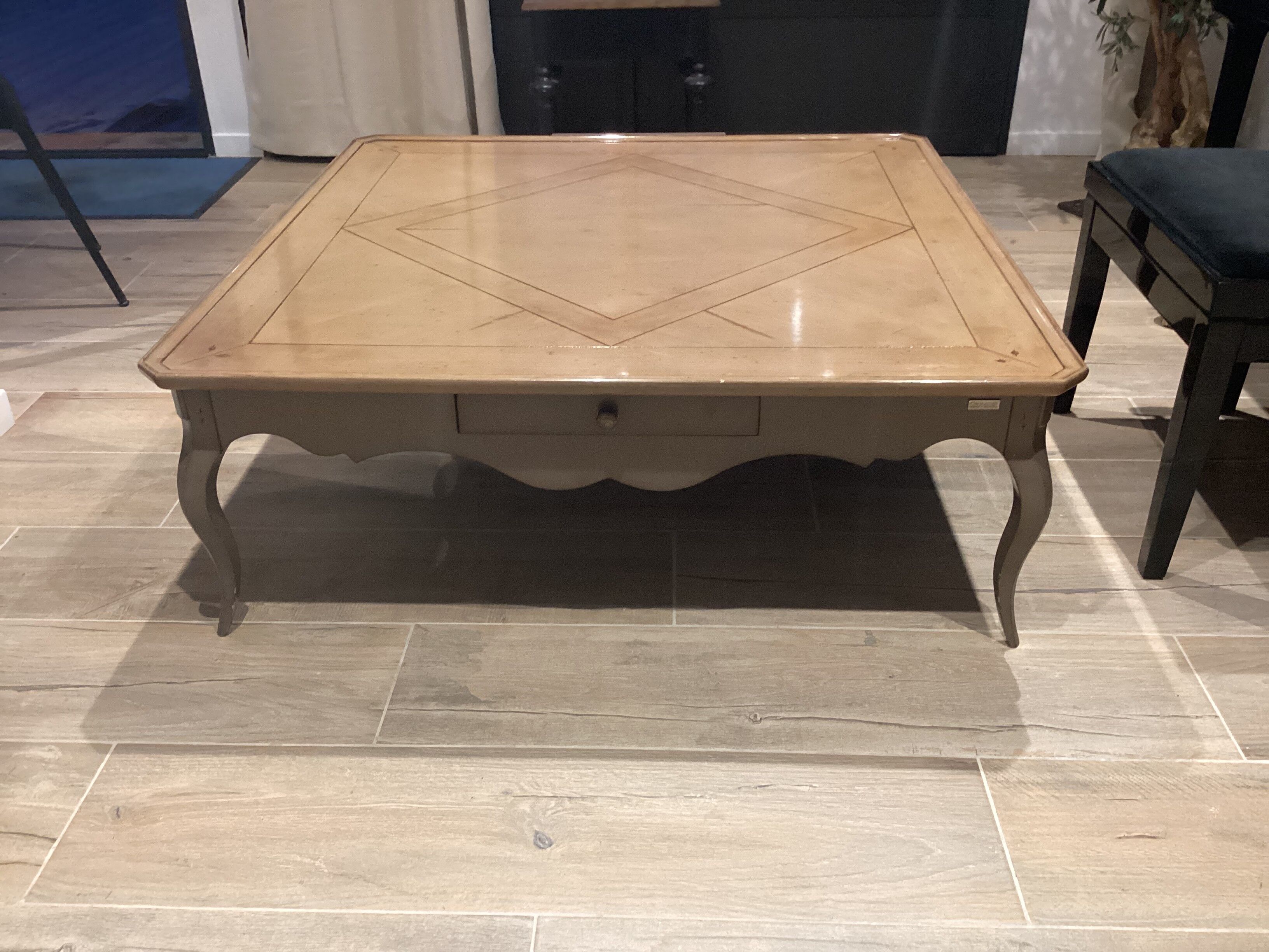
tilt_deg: -32.0
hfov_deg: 58.4
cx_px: 634
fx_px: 1136
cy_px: 476
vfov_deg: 45.4
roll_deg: +0.1
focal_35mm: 31
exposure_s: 1/33
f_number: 2.4
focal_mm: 3.3
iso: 320
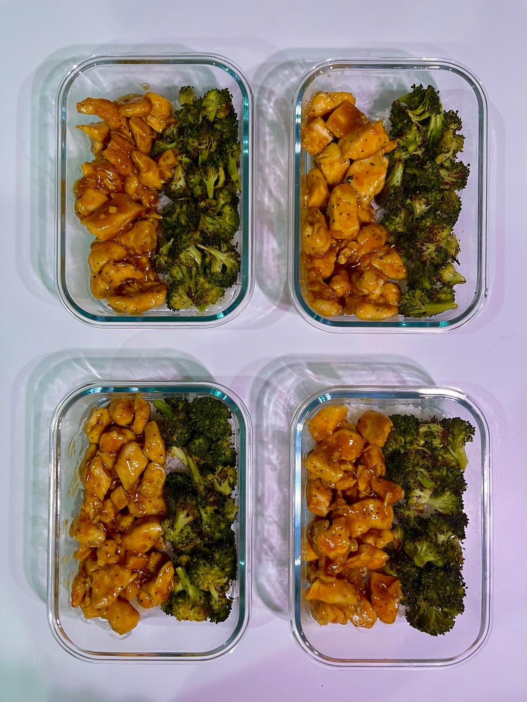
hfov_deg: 53.1
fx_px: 528
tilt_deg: -87.8
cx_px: 264
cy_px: 351
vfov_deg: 67.3
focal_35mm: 26
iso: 100
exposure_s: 1/60
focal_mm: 5.1
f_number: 1.6
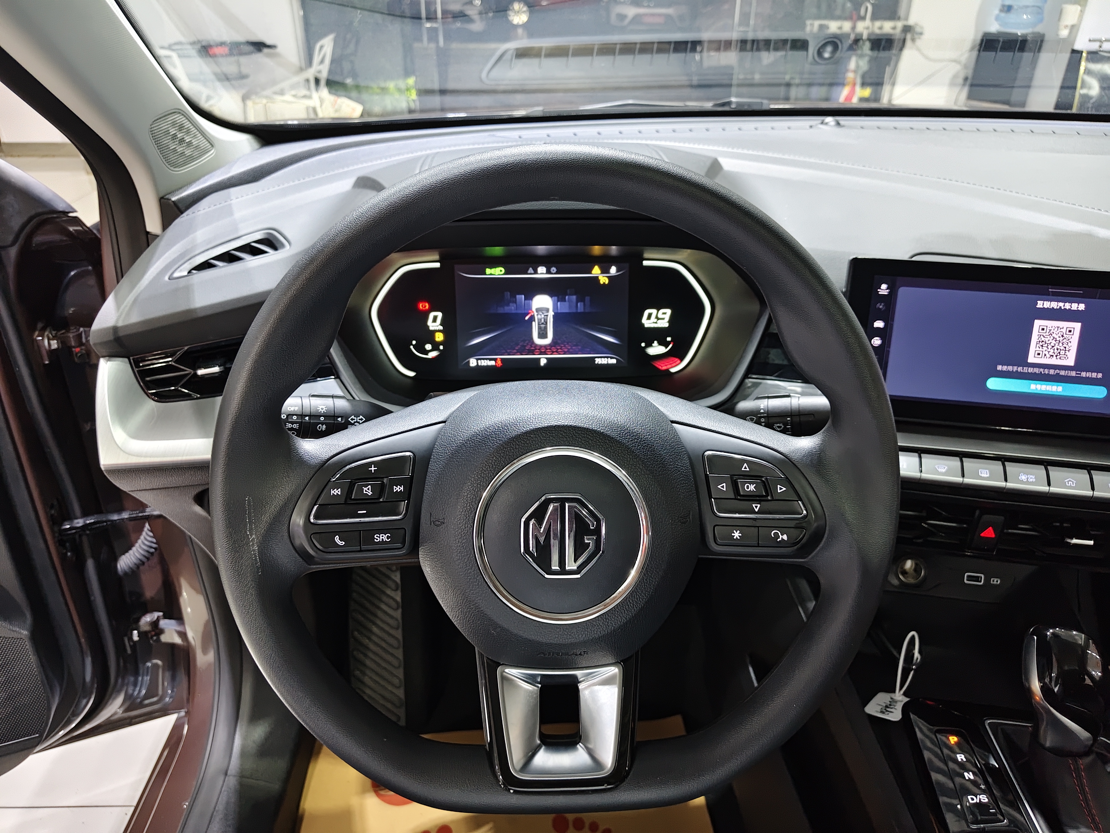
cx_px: 555
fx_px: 738
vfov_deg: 58.9
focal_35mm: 23
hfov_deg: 73.9
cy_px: 416
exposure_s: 1/49.8
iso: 873
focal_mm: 5.56
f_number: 1.88
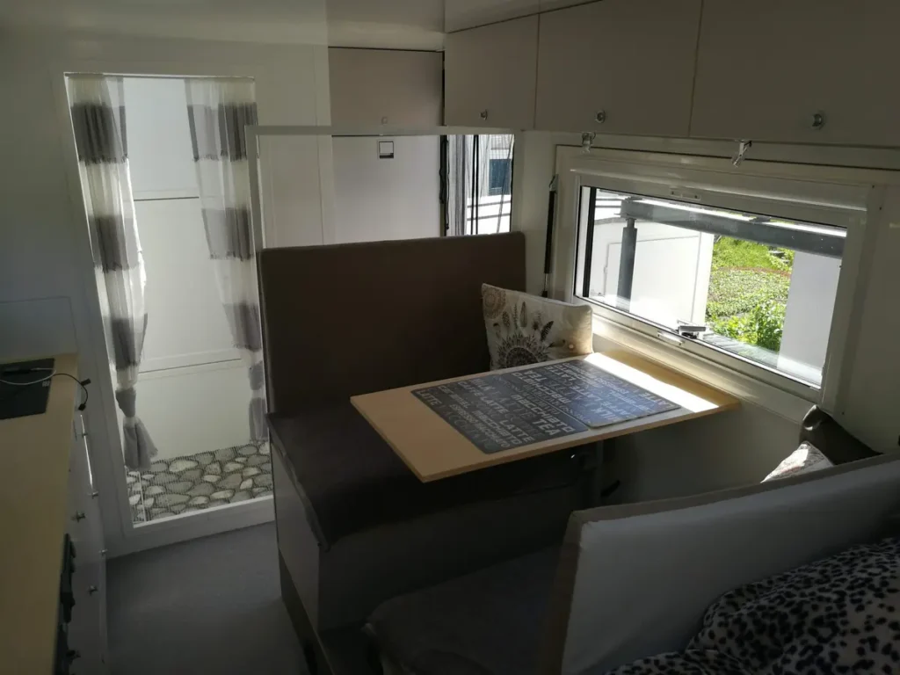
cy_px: 338
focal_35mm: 27
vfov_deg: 51.4
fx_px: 702
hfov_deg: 65.3
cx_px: 450
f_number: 2.2
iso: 50
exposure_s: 1/150
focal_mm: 4.5
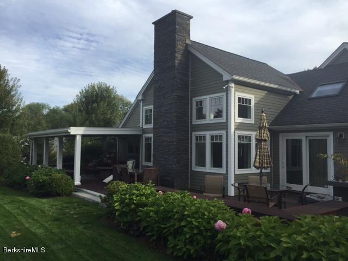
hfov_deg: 61.7
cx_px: 174
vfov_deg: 48.2
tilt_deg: +2.3
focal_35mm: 29
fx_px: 292
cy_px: 130
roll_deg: -2.1
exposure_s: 1/1319
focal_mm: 4.15
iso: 32
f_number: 2.2
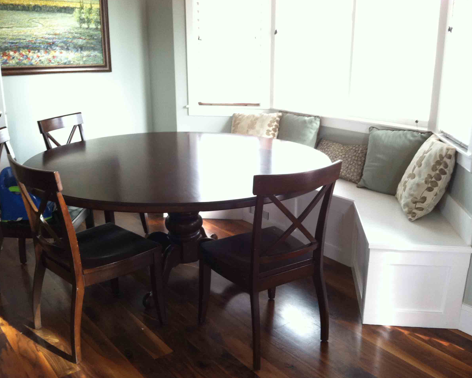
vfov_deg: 40.1
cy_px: 189
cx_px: 250
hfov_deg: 49.1
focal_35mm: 37
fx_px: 517
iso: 125
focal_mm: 3.85
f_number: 2.8
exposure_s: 1/15
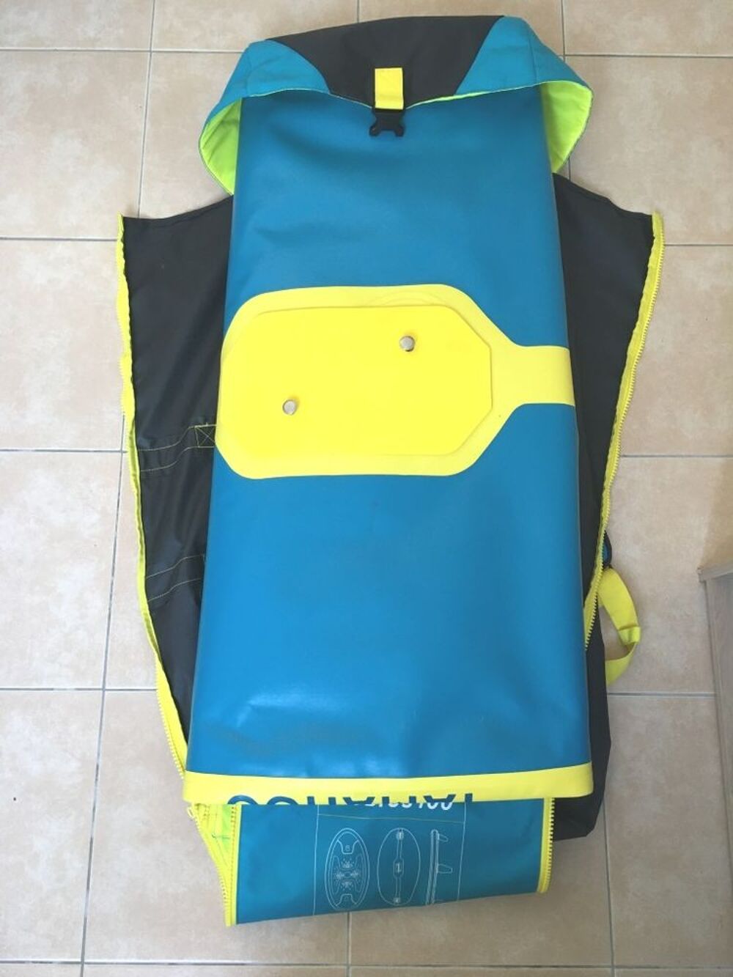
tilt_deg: -76.5
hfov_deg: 48.2
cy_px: 488
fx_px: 819
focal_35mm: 29
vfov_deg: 61.7
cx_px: 366
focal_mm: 4.15
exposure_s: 1/33
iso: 125
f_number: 2.2
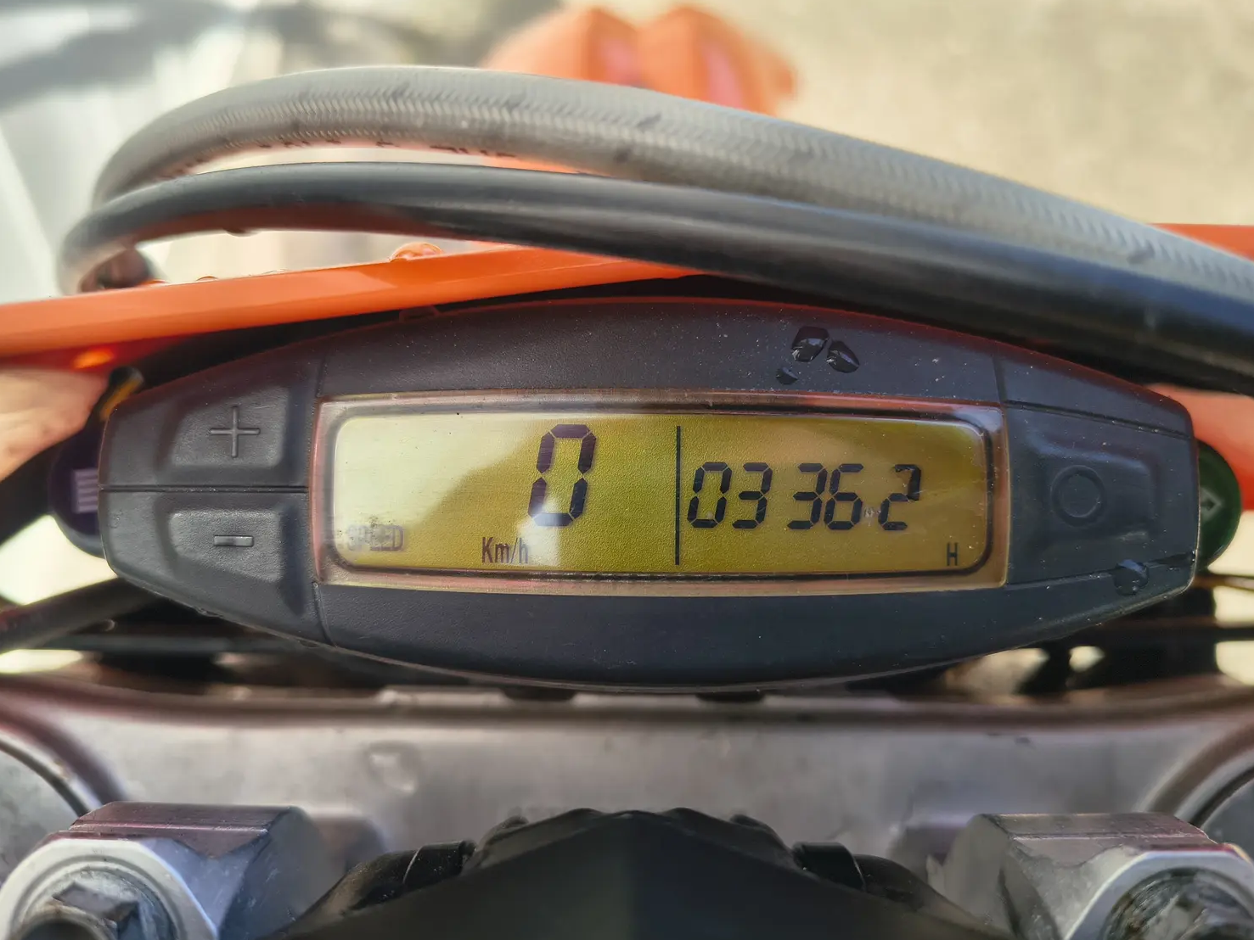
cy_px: 490
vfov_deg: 53.1
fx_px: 942
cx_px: 623
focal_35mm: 26
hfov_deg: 67.3
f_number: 1.8
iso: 100
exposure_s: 1/453
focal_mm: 5.56
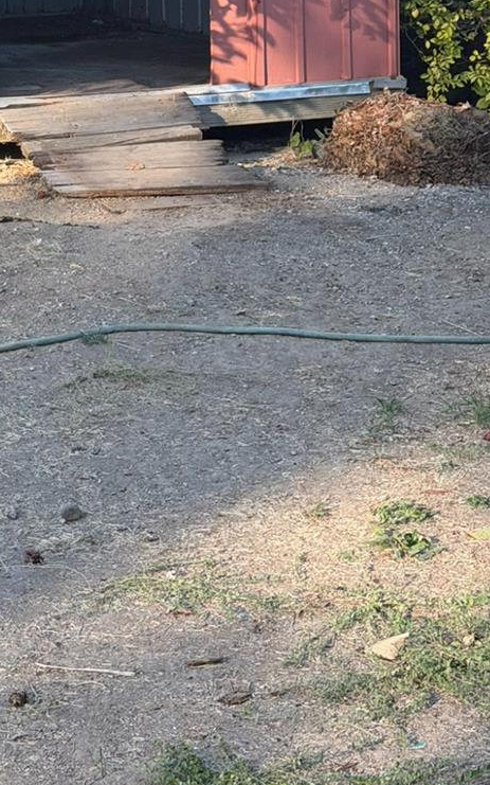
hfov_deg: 12.7
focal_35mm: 103
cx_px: 105
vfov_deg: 19.6
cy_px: 2
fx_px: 2201
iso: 100
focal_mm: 6.76
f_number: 1.78
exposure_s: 1/747
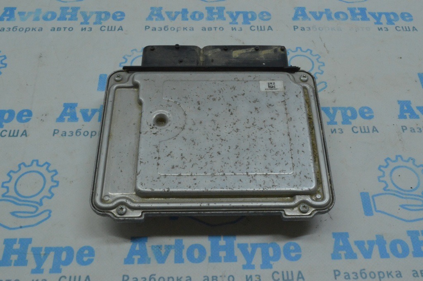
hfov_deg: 49.6
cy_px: 140
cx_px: 212
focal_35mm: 39
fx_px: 458
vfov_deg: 34.2
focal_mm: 26
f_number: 25
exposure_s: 1/40
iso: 3600
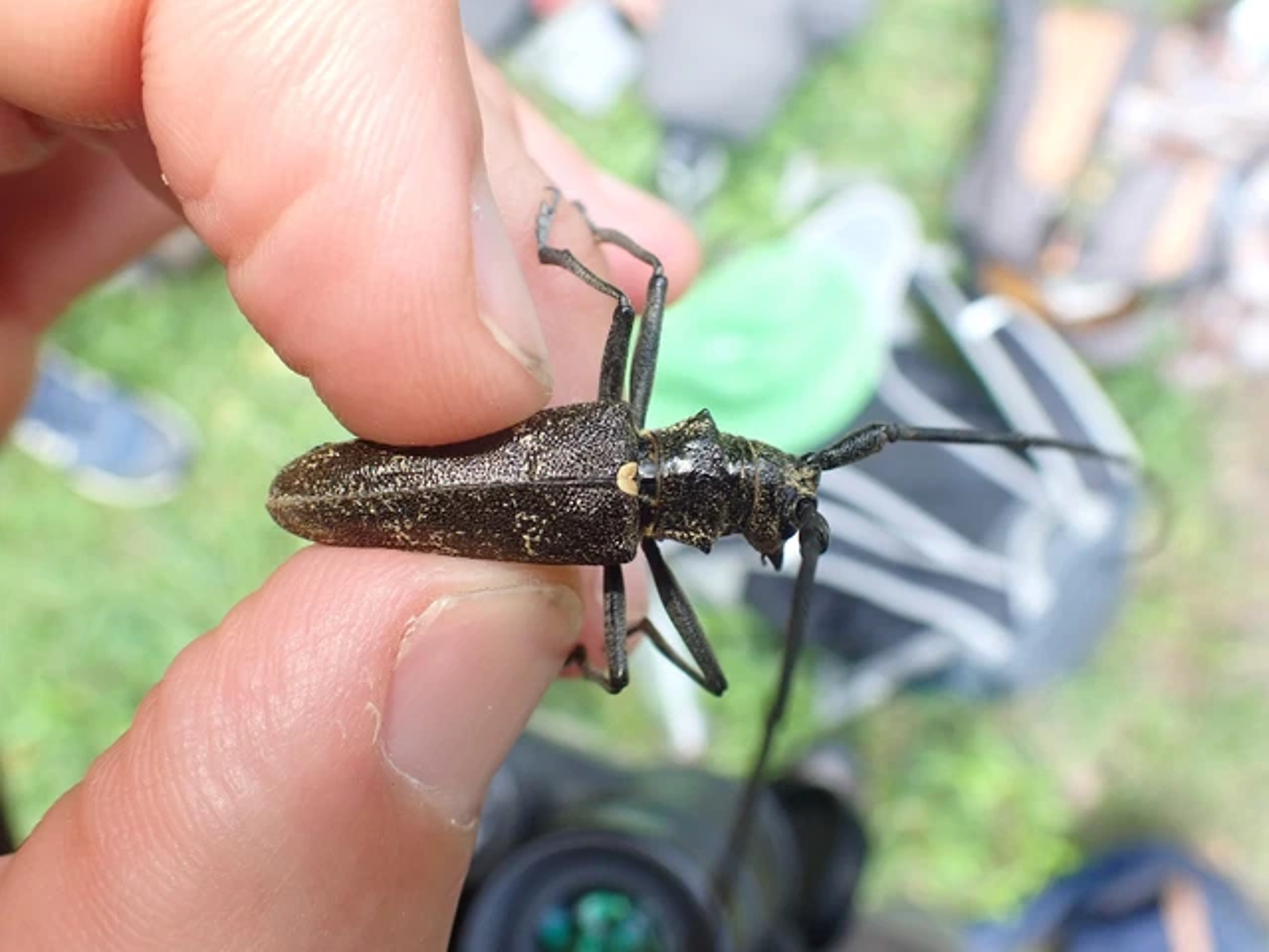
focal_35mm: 30
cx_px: 634
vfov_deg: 46.8
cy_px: 476
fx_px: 1100
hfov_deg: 60.0
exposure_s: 1/125
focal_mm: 5.4
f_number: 3.2
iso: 250
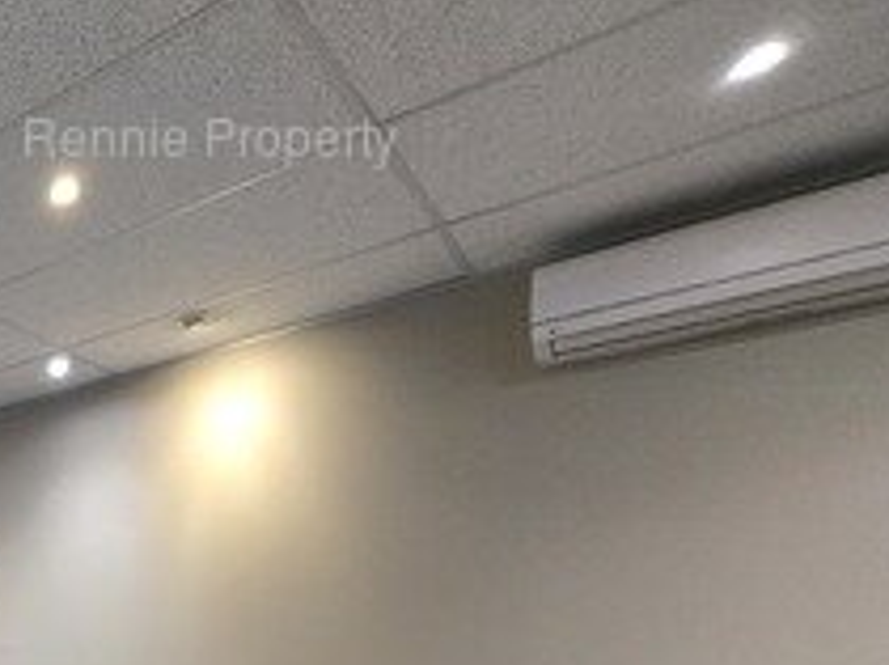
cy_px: 688
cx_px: -127
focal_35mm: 31
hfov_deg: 42.9
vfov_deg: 39.2
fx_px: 795
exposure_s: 1/50
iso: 250
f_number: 2.2
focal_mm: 1.7
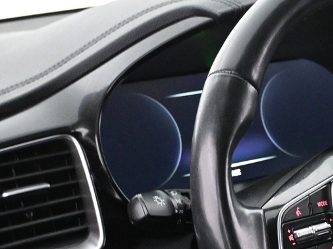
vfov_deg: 14.9
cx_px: 379
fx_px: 949
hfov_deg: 19.0
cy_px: 206
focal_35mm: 99
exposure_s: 1/40
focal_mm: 21.5
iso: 4000
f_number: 4
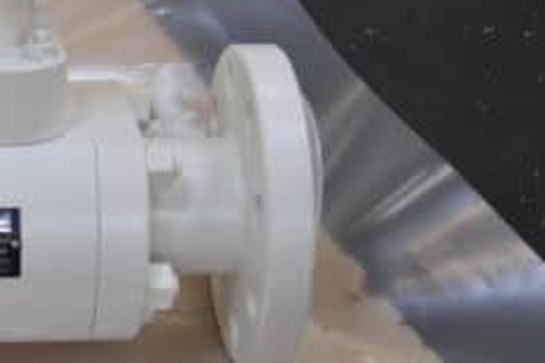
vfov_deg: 10.1
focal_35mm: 135
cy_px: 26
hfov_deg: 14.7
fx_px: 2047
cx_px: -89
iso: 400
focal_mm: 35
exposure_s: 1/50
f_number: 4.5
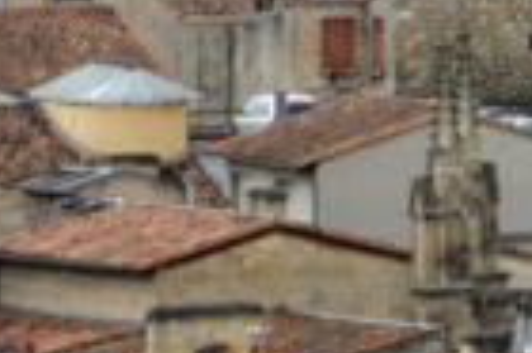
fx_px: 16969
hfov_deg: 1.8
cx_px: 1885
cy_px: -332
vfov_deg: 1.2
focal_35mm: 1150
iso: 100
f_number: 5.6
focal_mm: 105
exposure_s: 1/320
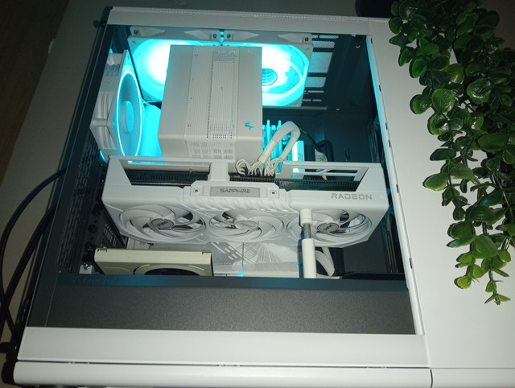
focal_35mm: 28
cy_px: 194
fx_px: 417
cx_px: 258
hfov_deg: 63.4
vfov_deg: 49.9
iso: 856
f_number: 1.8
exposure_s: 1/25
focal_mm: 3.98
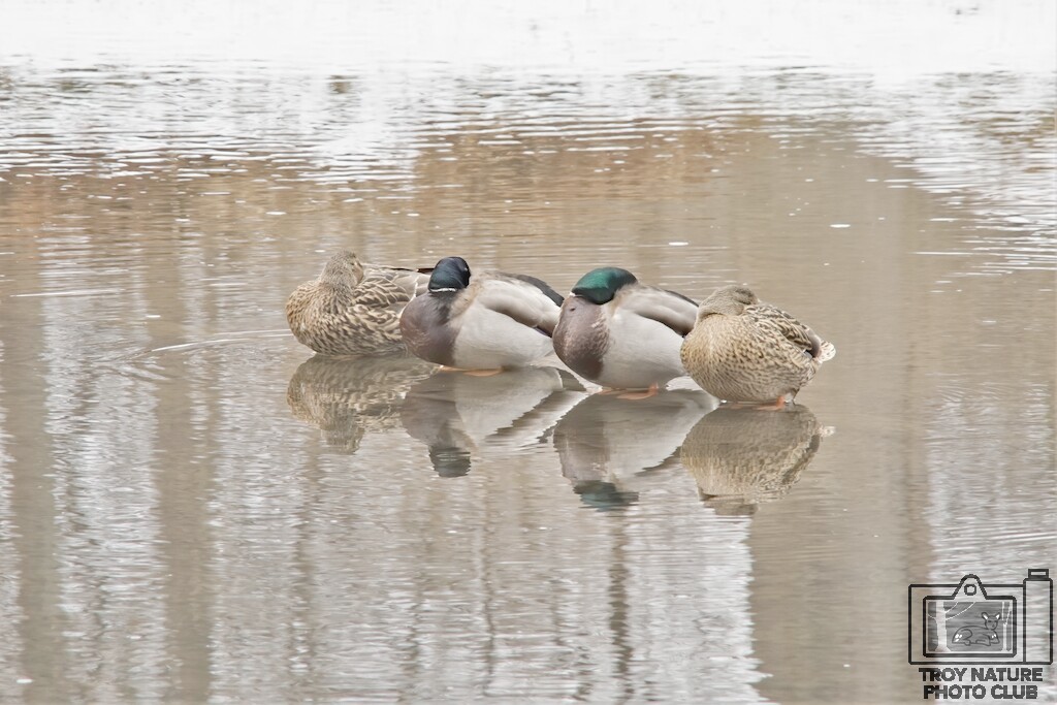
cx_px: 528
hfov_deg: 8.6
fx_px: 7047
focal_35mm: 240
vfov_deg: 5.7
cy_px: 352
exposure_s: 1/125
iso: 1000
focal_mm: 240
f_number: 11
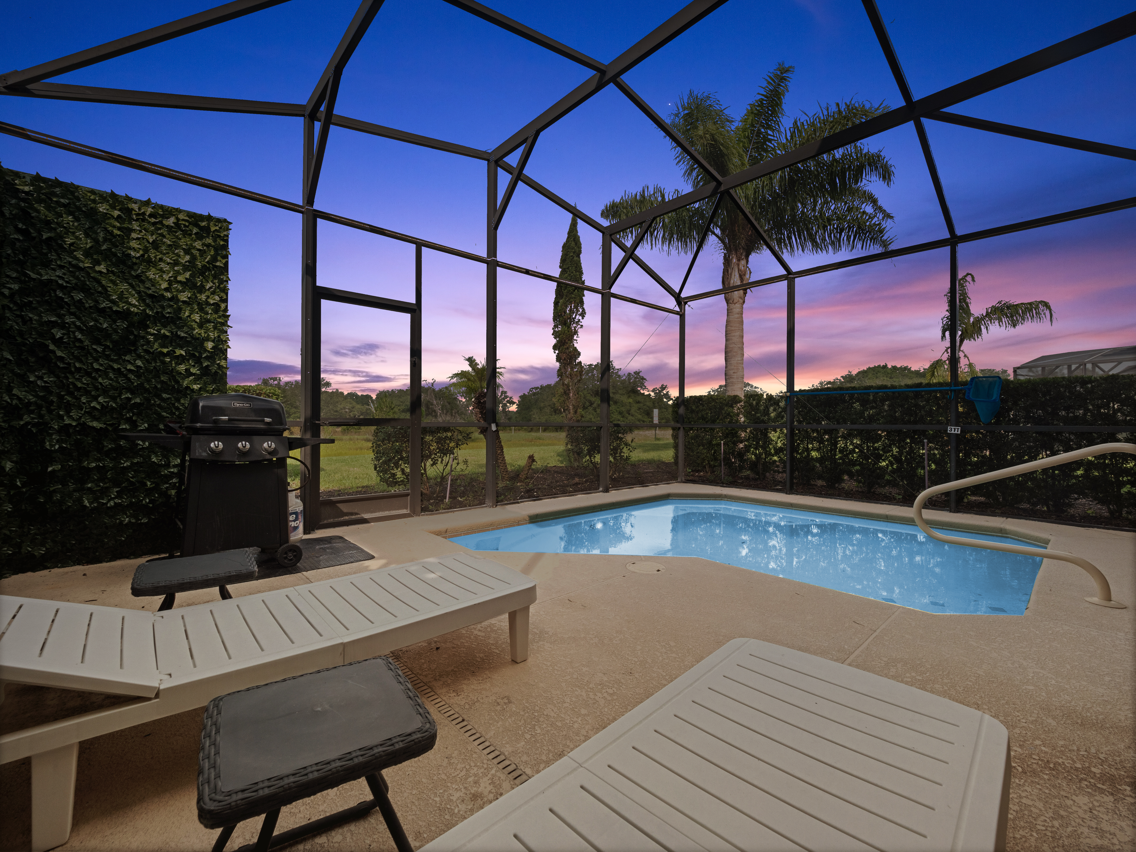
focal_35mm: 14
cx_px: 568
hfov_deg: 102.1
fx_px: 459
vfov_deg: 85.7
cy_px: 426
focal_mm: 7
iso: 320
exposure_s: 1/320
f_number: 7.1
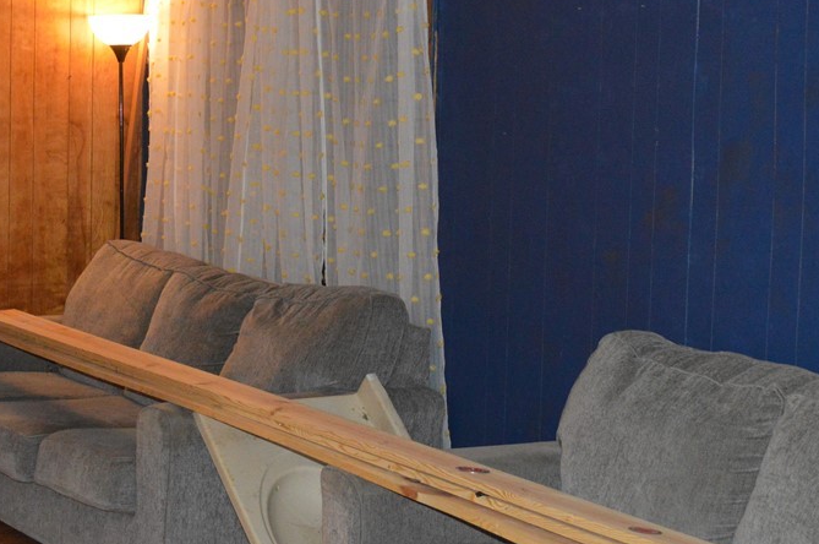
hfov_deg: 26.0
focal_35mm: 78
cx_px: 337
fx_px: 1772
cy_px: 191
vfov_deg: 17.4
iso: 3200
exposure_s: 1/60
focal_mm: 32
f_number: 4.8
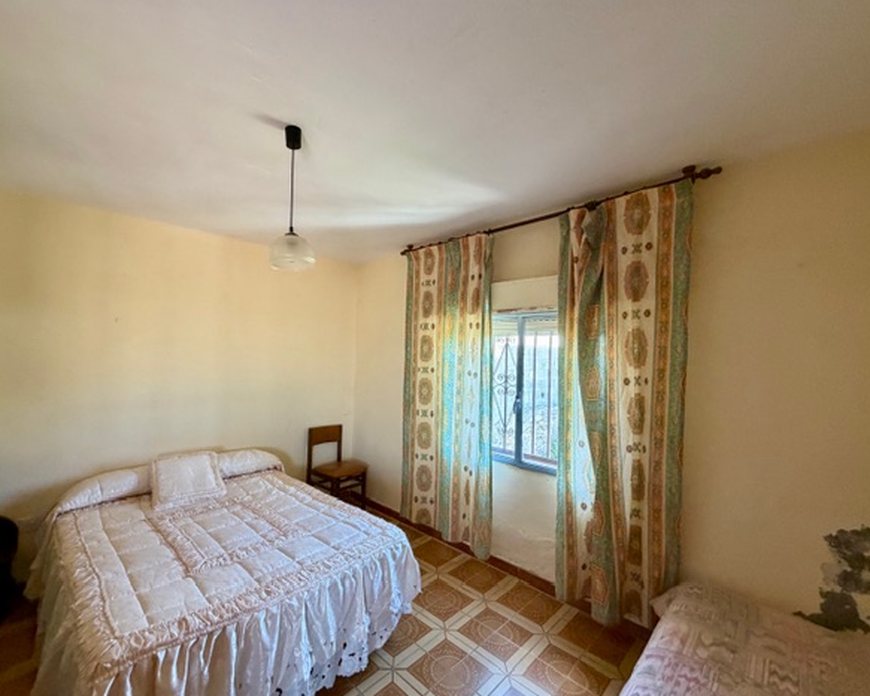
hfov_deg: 96.6
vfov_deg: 84.0
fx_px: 386
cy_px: 348
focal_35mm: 15
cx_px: 400
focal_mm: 2.22
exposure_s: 1/60
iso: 320
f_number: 2.2
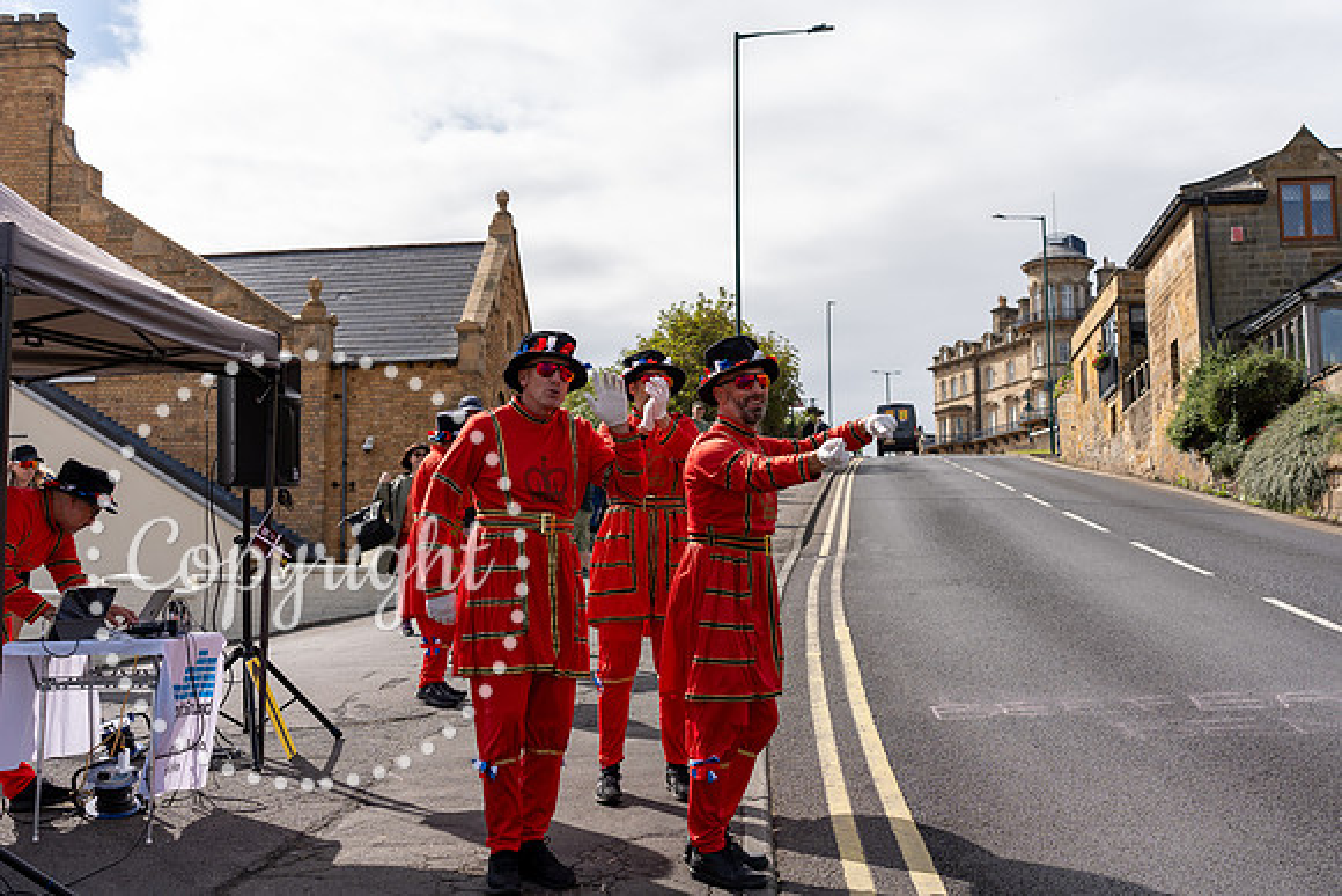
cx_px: 671
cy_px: 448
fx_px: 1603
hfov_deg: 45.4
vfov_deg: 31.2
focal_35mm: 43
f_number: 4.5
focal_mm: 43
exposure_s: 1/800
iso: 100
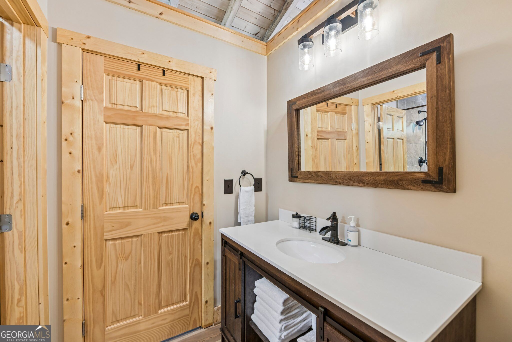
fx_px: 199
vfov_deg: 81.2
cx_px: 256
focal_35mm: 14
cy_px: 171
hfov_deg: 104.3
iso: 400
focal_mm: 14
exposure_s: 1/6
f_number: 8
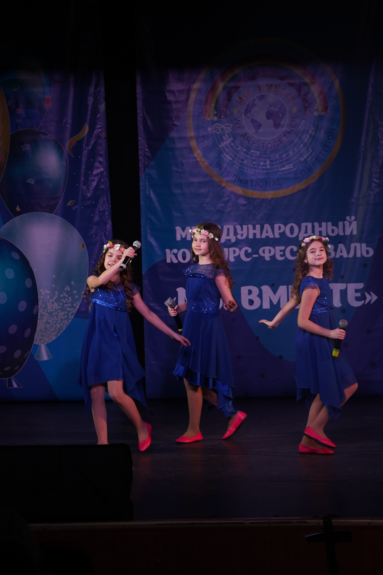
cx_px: 175
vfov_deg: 16.3
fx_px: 2011
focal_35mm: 126
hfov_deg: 10.9
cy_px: 282
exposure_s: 1/250
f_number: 5.6
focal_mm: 114
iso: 1600
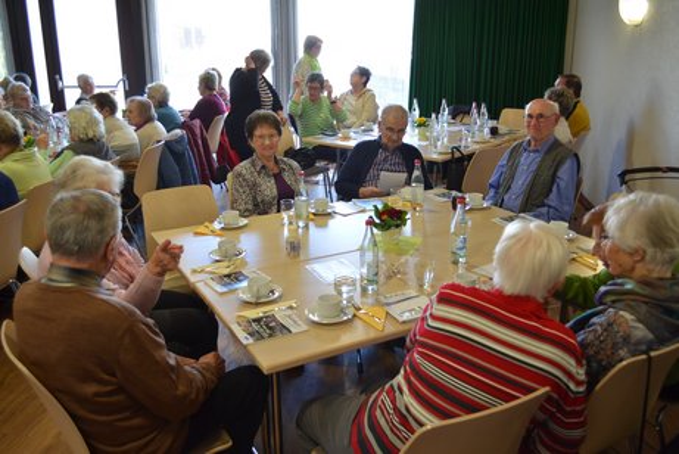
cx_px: 340
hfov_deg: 57.2
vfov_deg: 40.0
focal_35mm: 33
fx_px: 623
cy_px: 227
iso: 500
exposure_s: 1/60
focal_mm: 22
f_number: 4
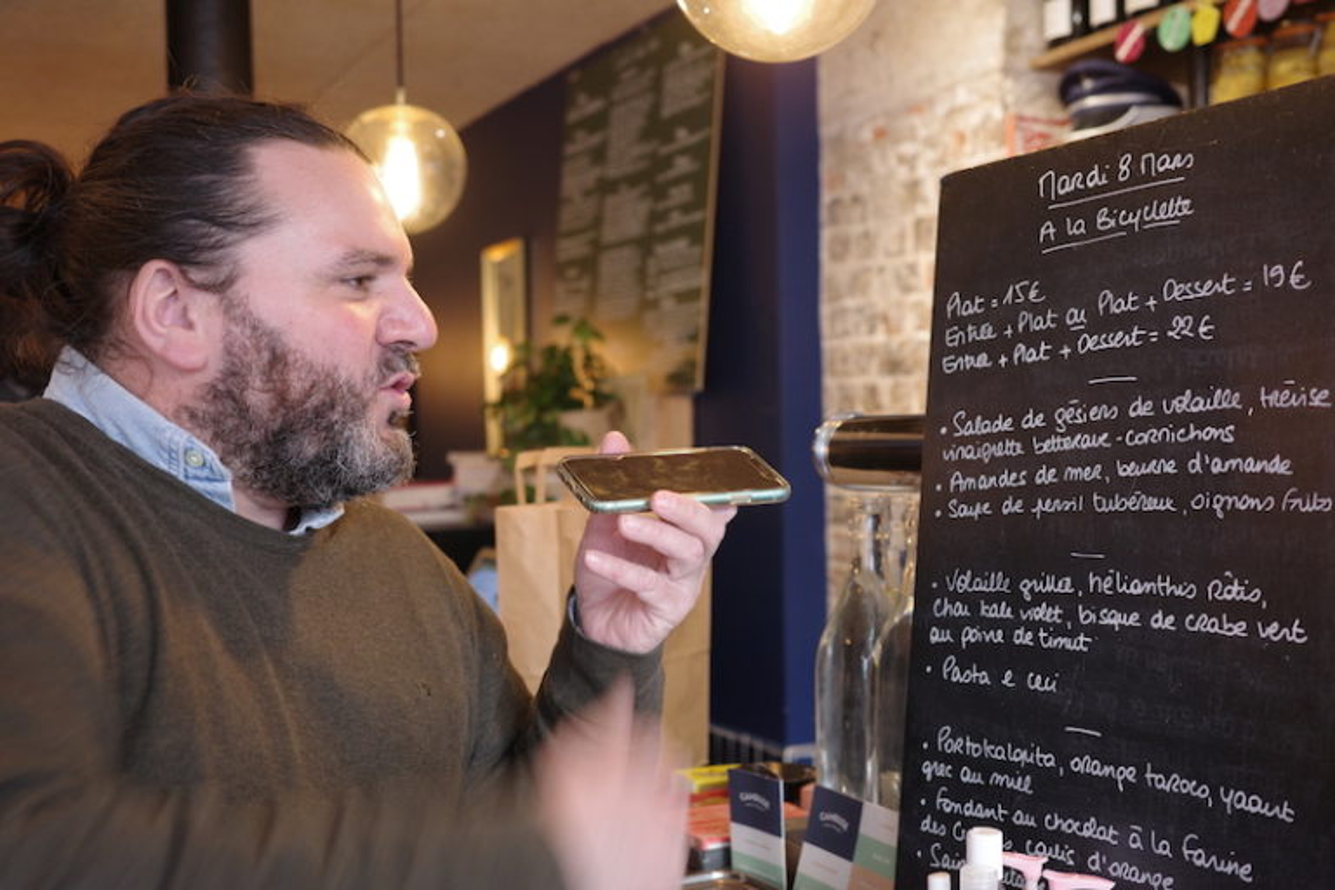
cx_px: 668
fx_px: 1483
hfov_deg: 48.5
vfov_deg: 33.4
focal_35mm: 40
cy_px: 445
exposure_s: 1/40
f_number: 2.8
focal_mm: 26
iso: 640
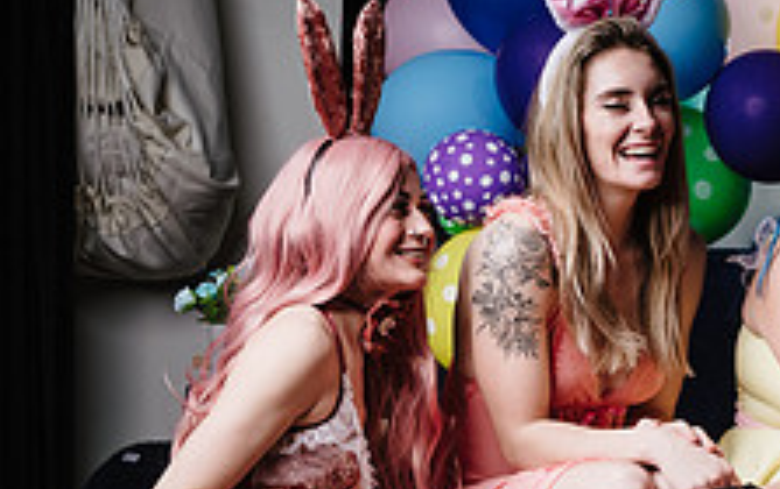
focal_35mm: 111
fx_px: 2363
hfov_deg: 18.0
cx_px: 893
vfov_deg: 11.8
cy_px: 375
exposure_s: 1/200
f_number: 4.5
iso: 64
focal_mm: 38
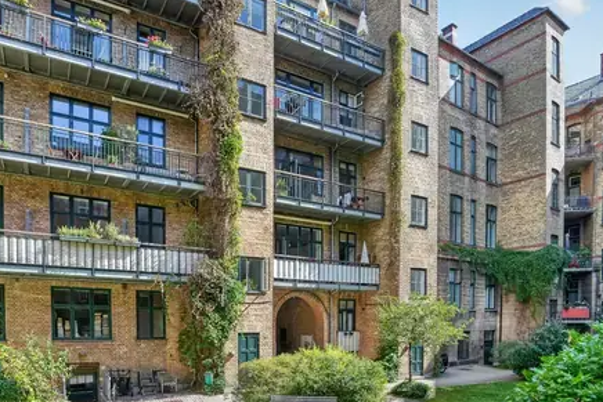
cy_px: 196
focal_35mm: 22
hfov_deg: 78.6
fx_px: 369
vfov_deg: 57.3
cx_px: 297
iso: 400
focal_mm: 16
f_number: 9
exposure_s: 1/25
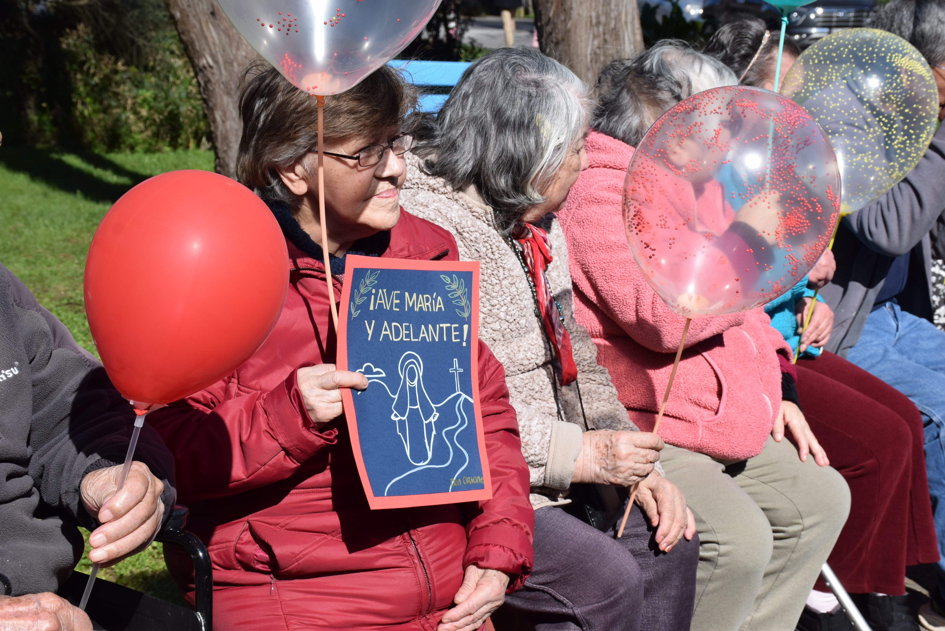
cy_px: 316
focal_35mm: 72
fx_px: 1890
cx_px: 472
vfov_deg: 18.9
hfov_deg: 28.1
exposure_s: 1/400
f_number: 10
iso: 250
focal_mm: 48
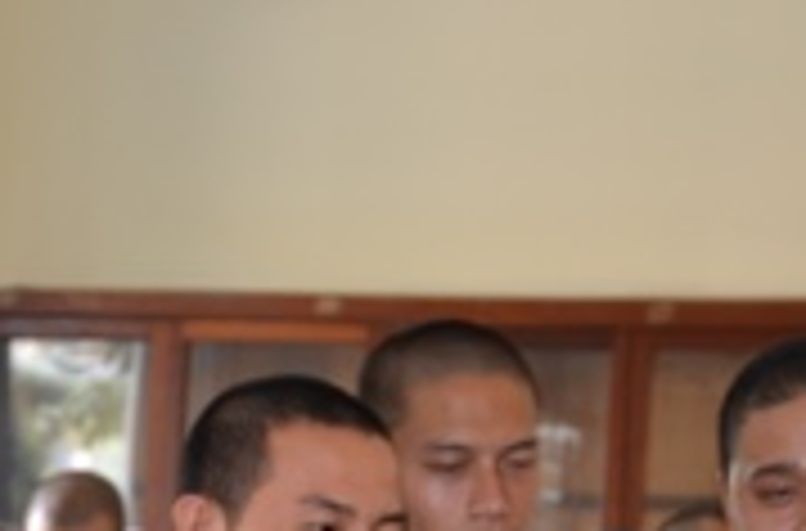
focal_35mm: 142
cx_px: 450
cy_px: 790
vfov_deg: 9.3
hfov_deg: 14.5
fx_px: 3168
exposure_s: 1/60
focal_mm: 26
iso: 250
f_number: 4
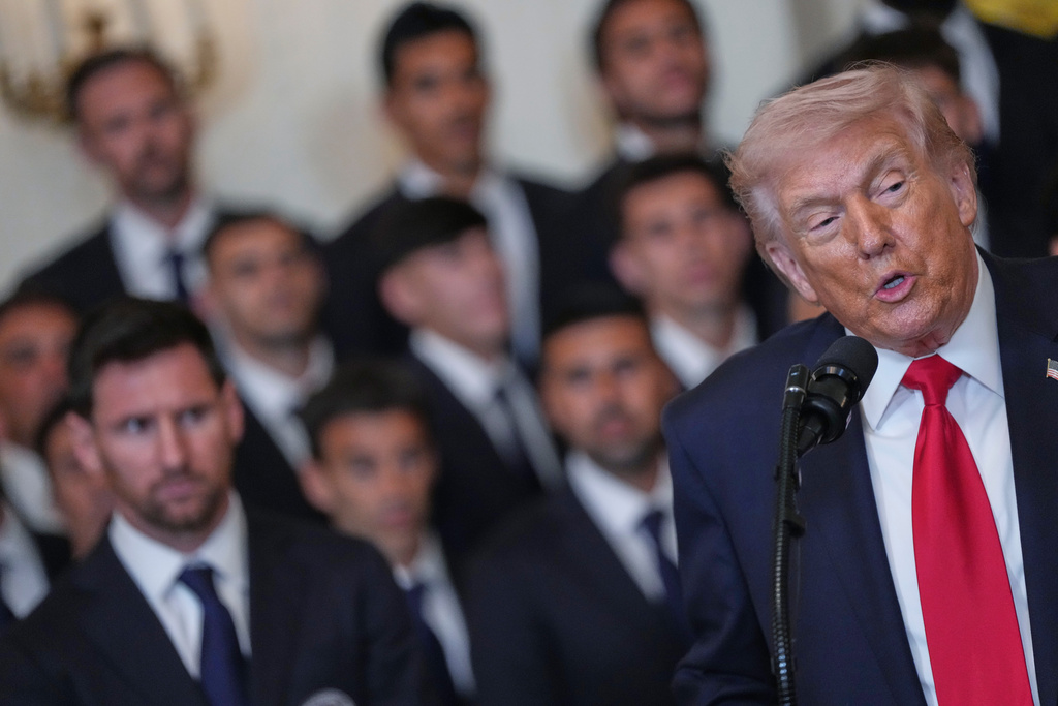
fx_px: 5878
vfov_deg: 6.9
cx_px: 529
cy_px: 353
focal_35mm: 200
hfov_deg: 10.3
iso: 5000
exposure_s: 1/400
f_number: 2.8
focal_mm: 200
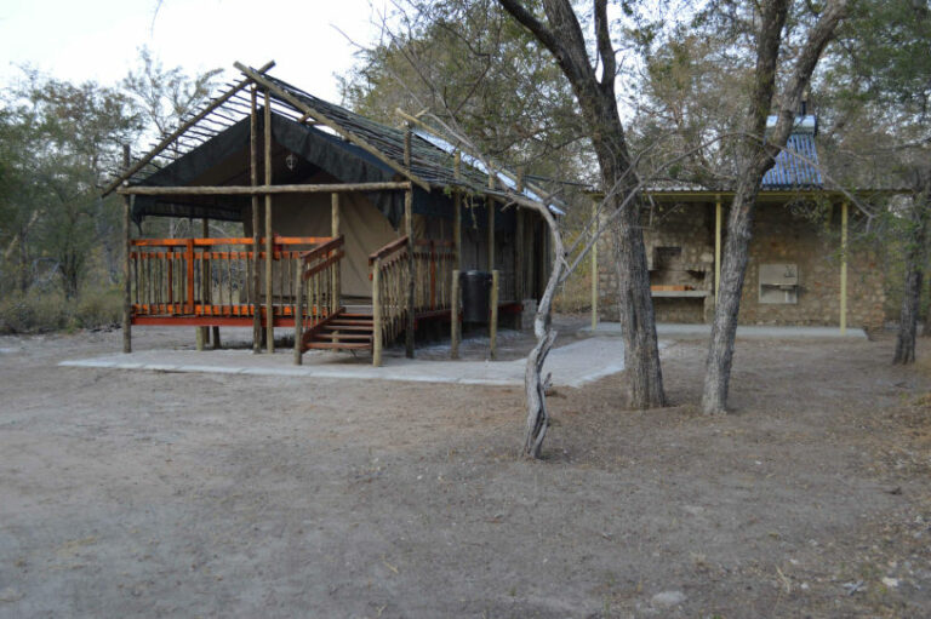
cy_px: 310
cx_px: 466
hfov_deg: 49.6
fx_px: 1008
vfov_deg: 34.2
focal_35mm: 39
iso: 400
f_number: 5
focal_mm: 26
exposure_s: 1/100
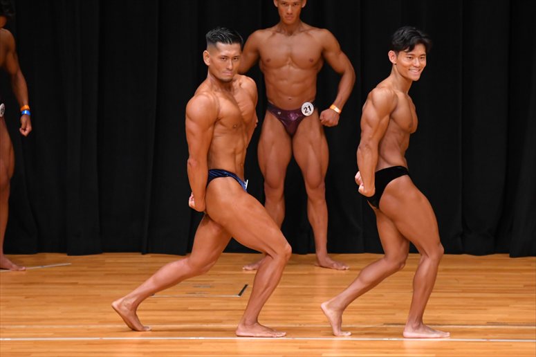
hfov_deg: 6.5
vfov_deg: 4.4
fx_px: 4688
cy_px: 178
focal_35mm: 315
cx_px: 268
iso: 4000
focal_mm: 210
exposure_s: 1/400
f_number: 5.6
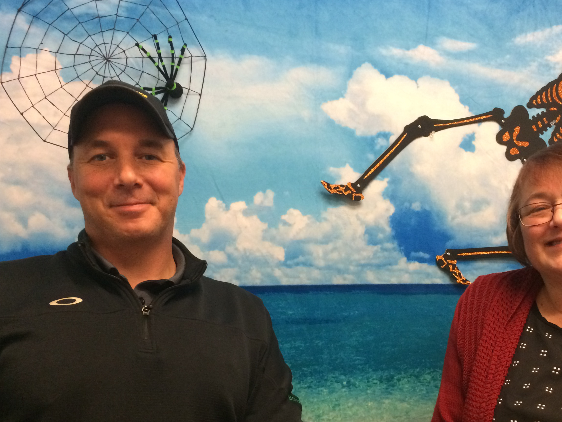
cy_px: 292
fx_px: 666
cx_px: 351
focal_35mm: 41
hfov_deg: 45.4
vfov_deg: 34.7
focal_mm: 4.15
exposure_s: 1/30
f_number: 2.2
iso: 320
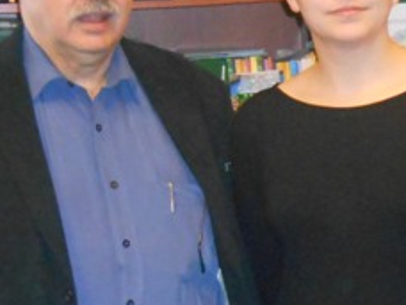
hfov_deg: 13.2
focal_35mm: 144
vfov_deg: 10.2
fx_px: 1689
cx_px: 524
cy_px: 303
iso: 800
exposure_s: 1/8
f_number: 3.9
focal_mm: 7.2
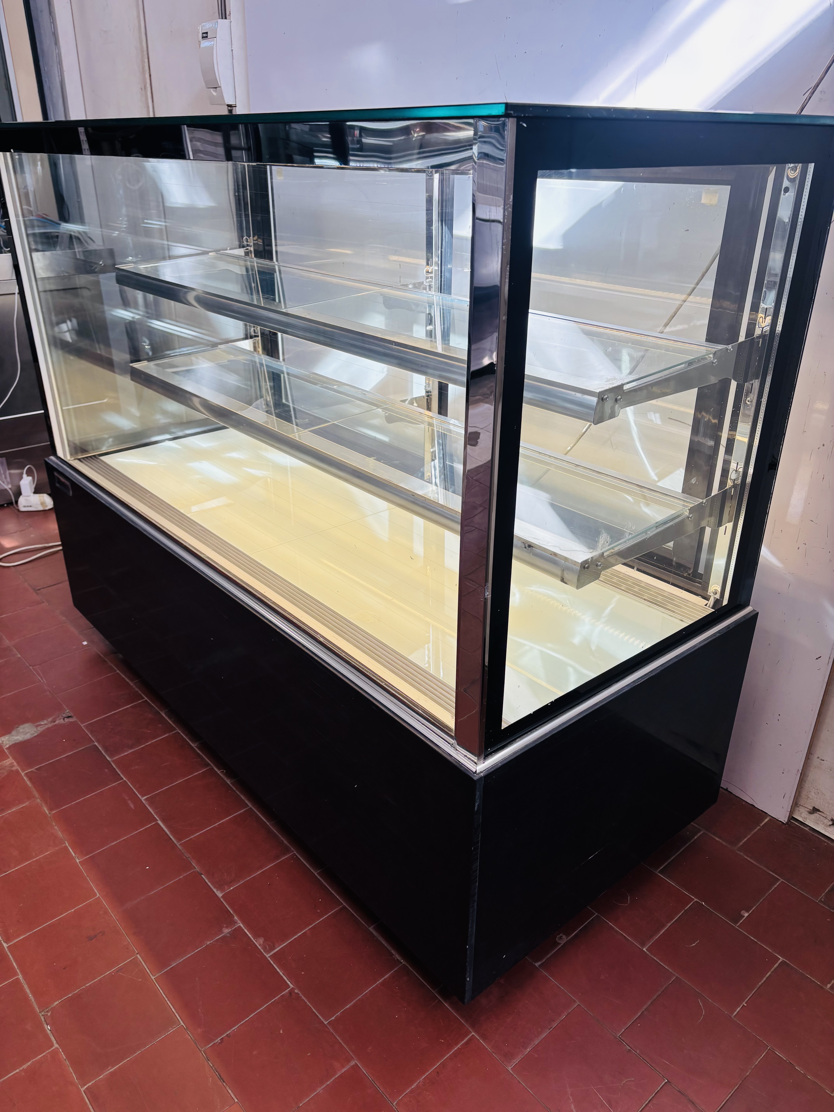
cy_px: 556
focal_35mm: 26
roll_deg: -0.6
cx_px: 417
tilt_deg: -26.6
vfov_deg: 67.3
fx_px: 835
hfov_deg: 53.1
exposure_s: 1/121
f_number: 1.6
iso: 32
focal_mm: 5.96
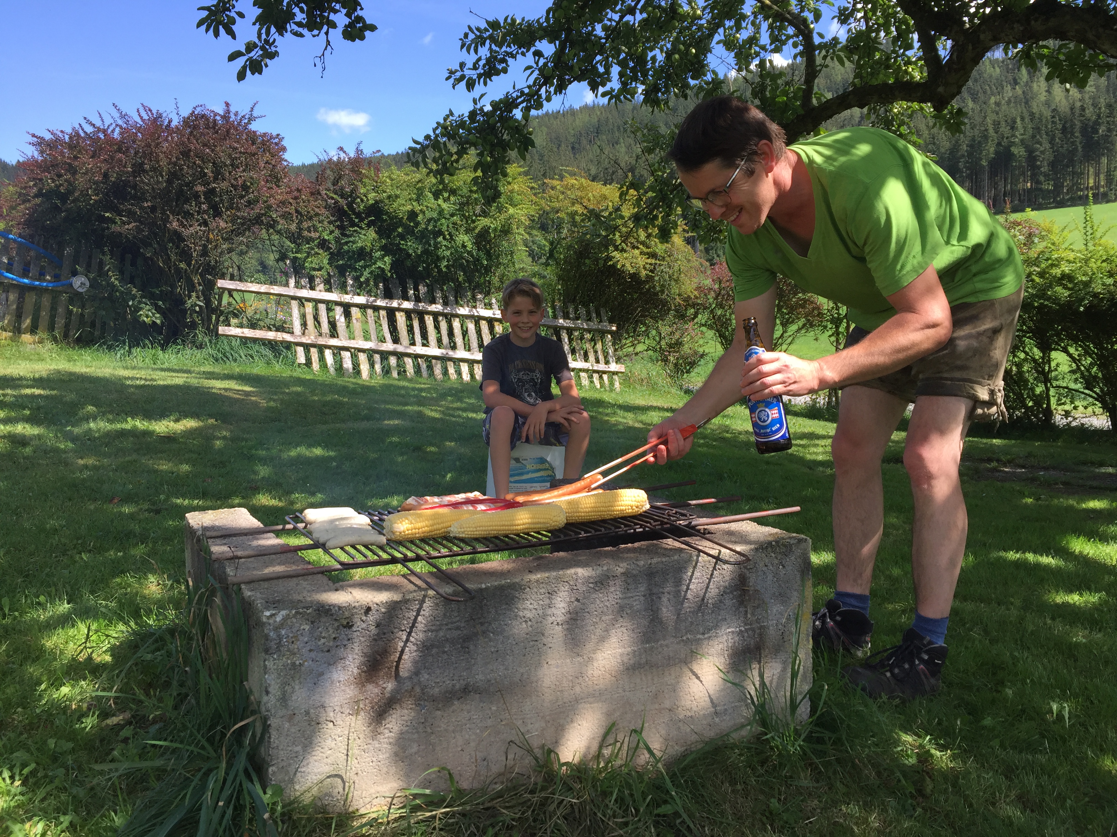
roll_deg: +0.1
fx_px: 936
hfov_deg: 61.7
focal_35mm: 29
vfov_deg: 48.2
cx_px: 558
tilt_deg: -5.4
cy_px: 418
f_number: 2.2
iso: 32
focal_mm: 4.15
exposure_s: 1/694
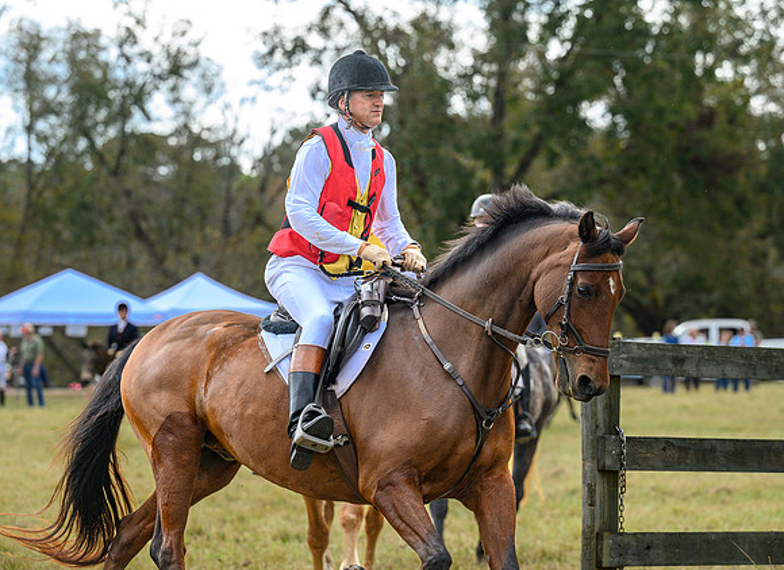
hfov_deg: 15.2
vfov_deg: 11.1
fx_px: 2929
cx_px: 400
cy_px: 284
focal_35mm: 131
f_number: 3.5
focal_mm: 110
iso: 640
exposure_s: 1/1000
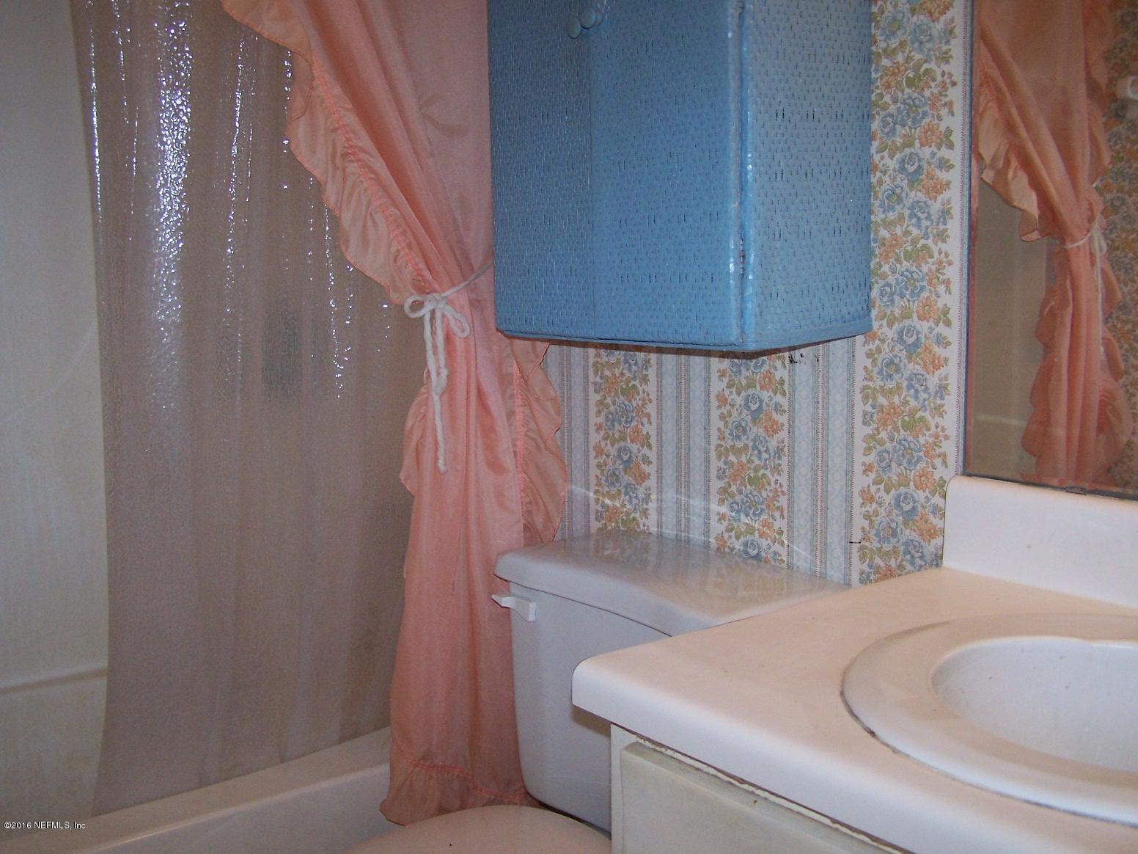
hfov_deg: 49.0
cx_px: 569
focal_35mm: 38
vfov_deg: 37.7
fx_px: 1249
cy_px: 427
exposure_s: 1/60
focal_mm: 6.3
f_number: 2.8
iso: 140
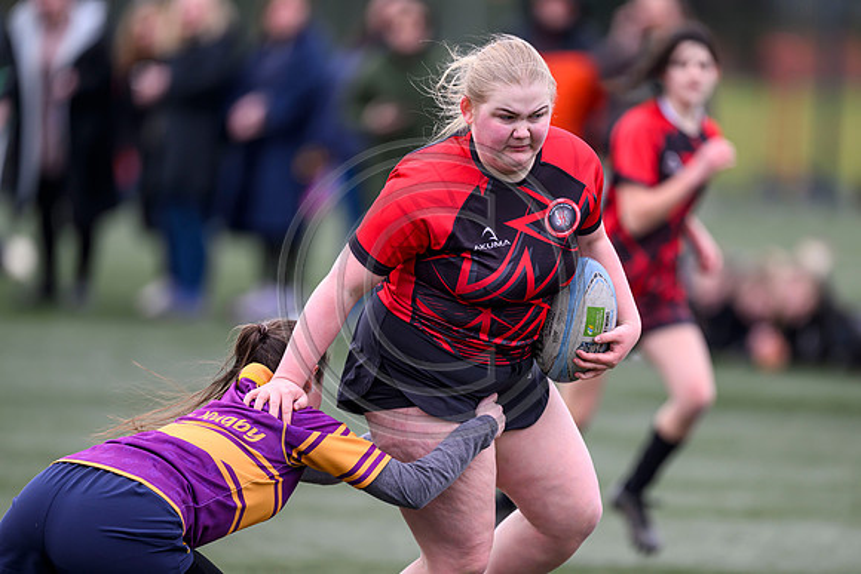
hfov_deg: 5.2
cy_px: 287
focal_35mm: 400
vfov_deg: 3.4
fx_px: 9568
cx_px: 430
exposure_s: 1/1250
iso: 500
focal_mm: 400
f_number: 3.2
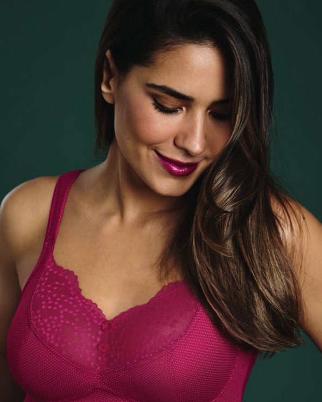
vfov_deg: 8.0
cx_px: 203
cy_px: 289
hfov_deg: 6.4
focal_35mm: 241
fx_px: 2872
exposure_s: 1/160
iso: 64
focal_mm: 160
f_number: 8
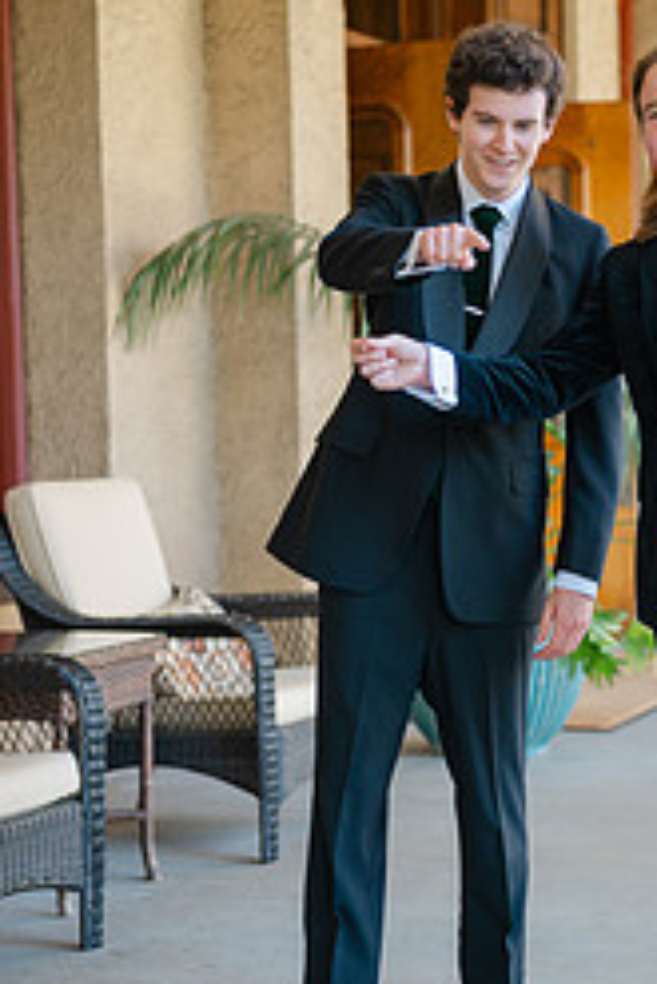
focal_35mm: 91
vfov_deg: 22.4
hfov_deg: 15.0
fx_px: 2487
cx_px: 526
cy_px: 538
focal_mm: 50
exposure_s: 1/160
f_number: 1.8
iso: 64
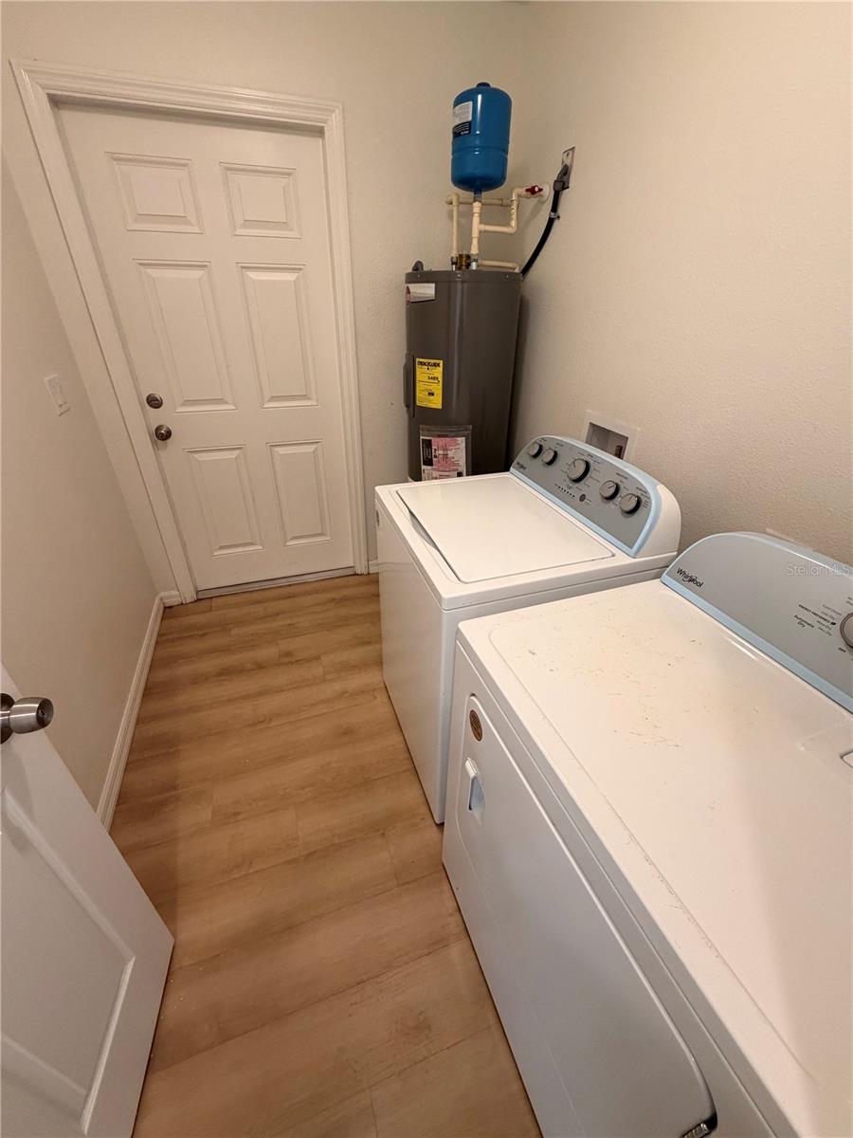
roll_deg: -1.6
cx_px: 426
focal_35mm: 14
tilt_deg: -31.8
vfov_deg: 102.1
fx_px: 460
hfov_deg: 85.7
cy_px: 569
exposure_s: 1/60
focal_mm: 2.22
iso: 320
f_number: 2.2
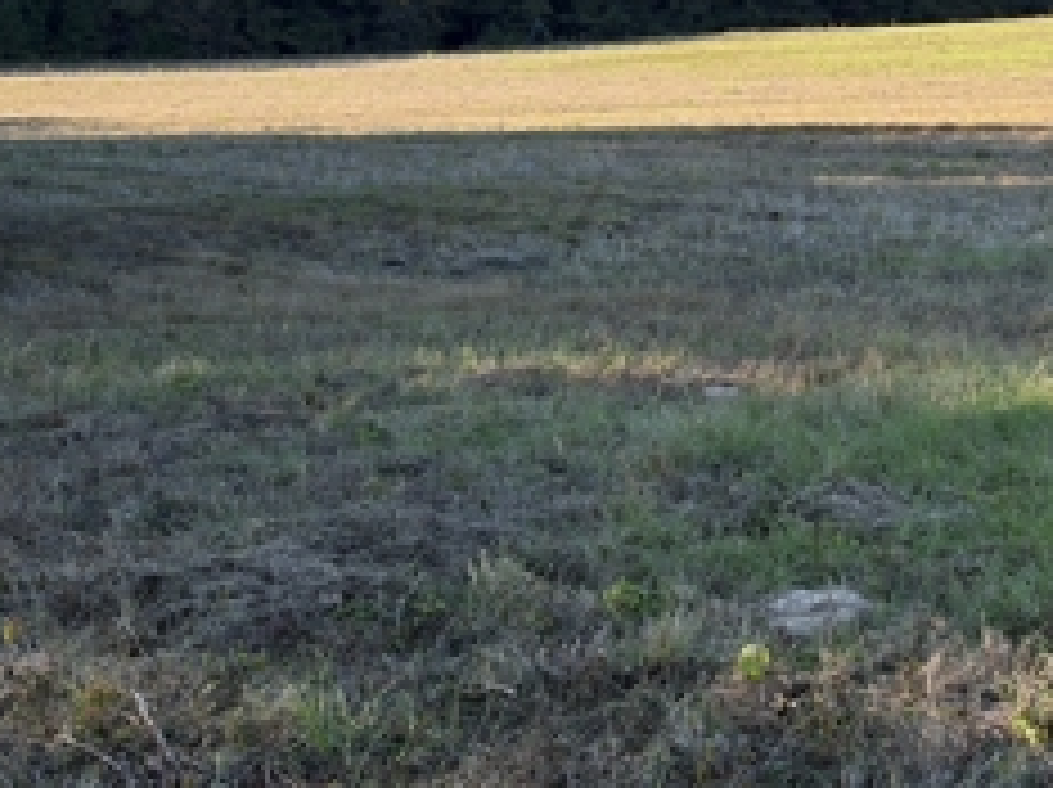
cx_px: 806
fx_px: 2705
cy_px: 122
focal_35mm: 89
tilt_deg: -2.6
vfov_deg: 16.4
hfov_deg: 21.8
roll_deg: +3.5
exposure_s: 1/1312
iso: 50
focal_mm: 5.96
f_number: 1.6
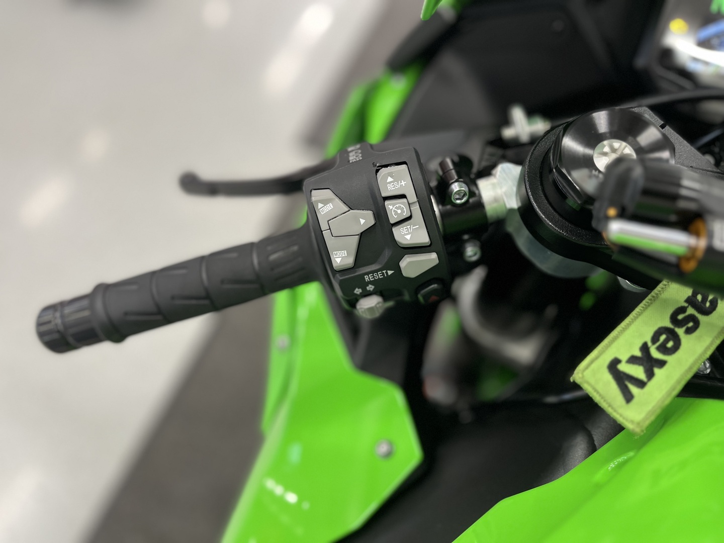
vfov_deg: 53.1
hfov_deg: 67.3
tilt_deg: -49.1
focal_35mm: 26
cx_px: 362
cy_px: 272
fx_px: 544
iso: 100
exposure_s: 1/50
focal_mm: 5.1
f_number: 1.6
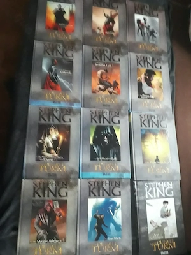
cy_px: 128
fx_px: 199
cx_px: 96
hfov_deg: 51.4
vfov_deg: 65.3
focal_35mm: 27
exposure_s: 1/17
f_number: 1.9
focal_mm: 3.6
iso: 400
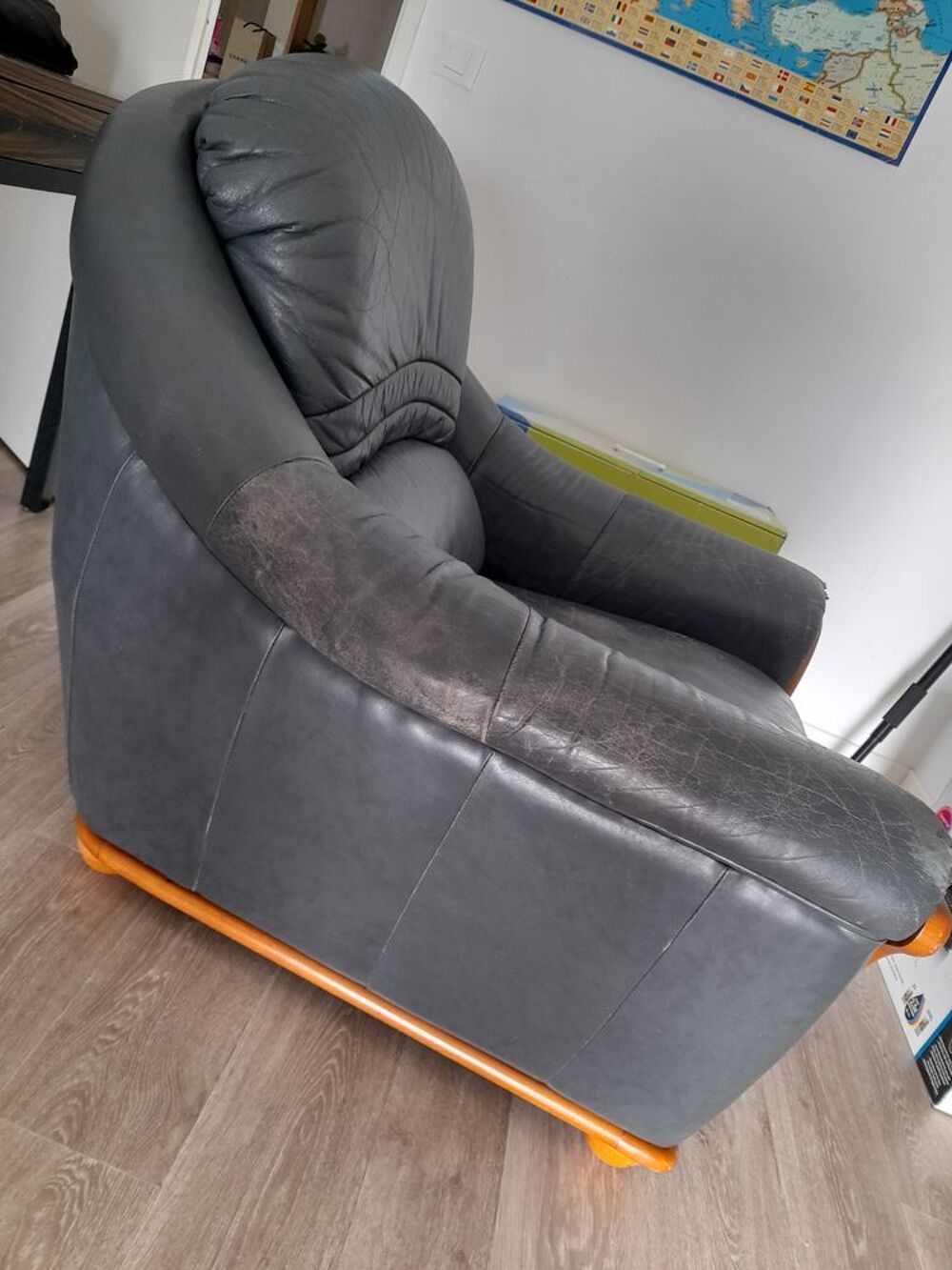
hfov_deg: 54.9
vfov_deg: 69.4
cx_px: 476
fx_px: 917
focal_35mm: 25
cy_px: 635
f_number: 2
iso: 200
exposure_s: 1/50
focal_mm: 4.6
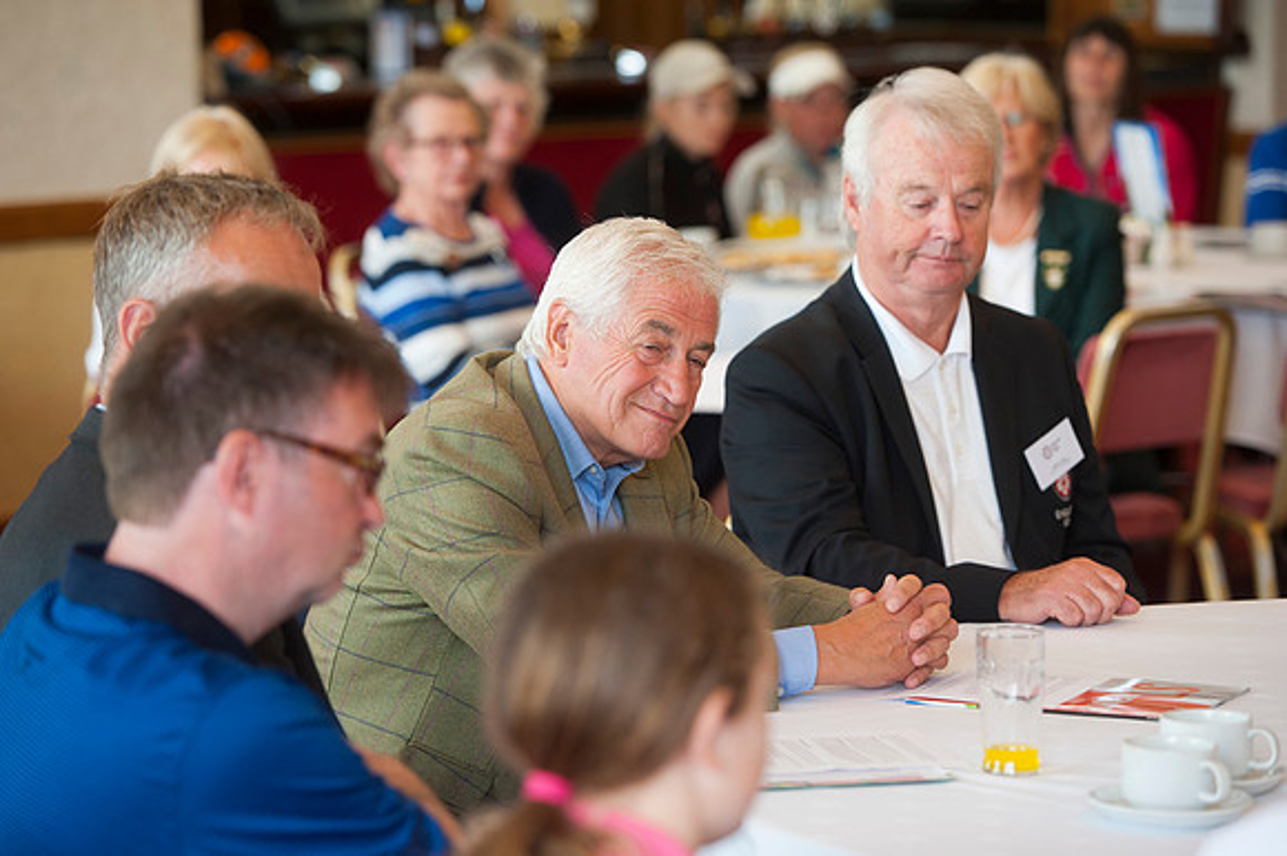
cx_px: 644
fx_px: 4823
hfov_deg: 15.2
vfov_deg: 10.1
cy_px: 428
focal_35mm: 135
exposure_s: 1/160
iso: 1000
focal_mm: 135
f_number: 4
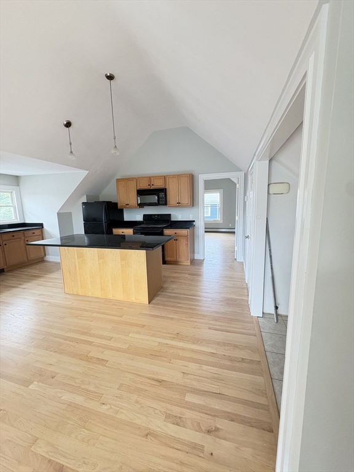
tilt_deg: -7.7
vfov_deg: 102.1
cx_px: 177
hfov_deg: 85.7
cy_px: 236
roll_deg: +1.4
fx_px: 191
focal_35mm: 14
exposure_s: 1/60
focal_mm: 2.22
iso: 400
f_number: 2.2
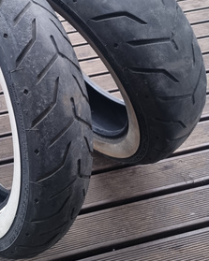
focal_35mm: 42
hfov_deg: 35.1
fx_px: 325
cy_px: 87
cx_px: 60
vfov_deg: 43.2
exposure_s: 1/60
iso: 160
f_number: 1.8
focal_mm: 6.7
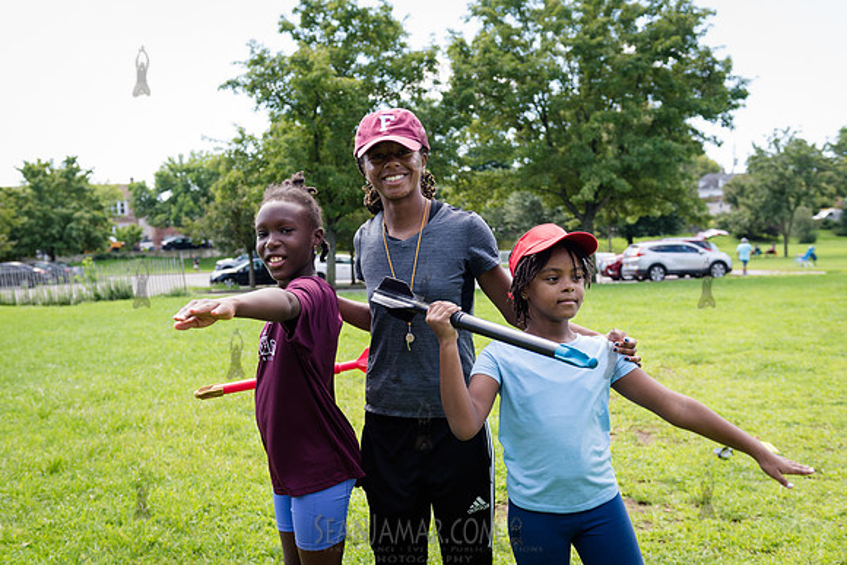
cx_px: 399
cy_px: 318
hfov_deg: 50.3
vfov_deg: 34.8
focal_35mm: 38
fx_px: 902
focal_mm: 32
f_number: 3.5
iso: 200
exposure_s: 1/400
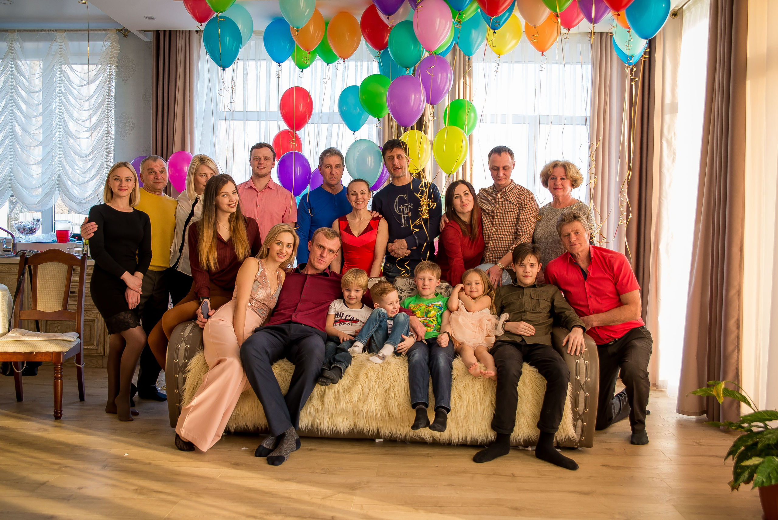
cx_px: 389
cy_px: 260
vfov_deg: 42.4
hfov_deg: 60.3
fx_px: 670
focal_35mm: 31
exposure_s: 1/60
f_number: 3.5
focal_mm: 31
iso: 500
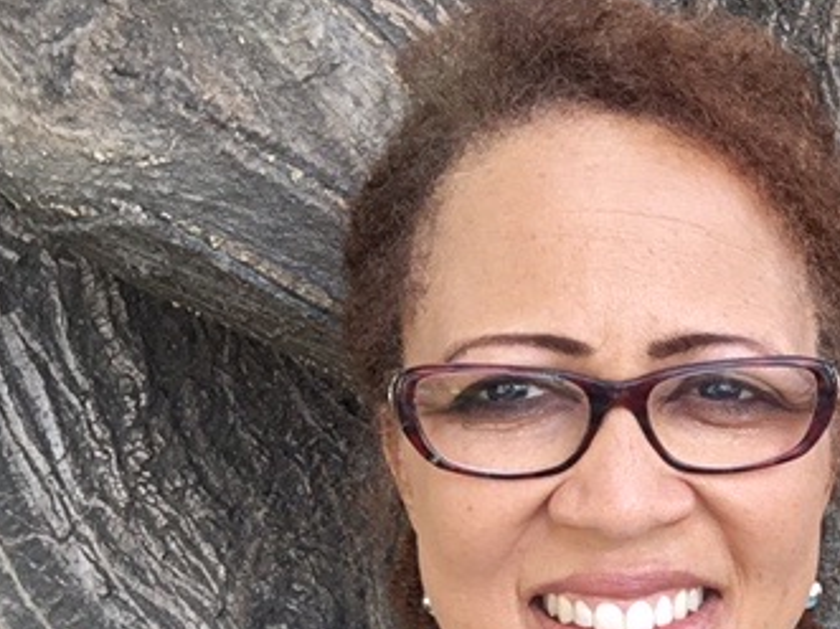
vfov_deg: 23.9
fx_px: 1455
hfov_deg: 30.9
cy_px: 543
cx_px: 744
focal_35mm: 60
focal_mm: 2.65
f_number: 2.2
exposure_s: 1/120
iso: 40
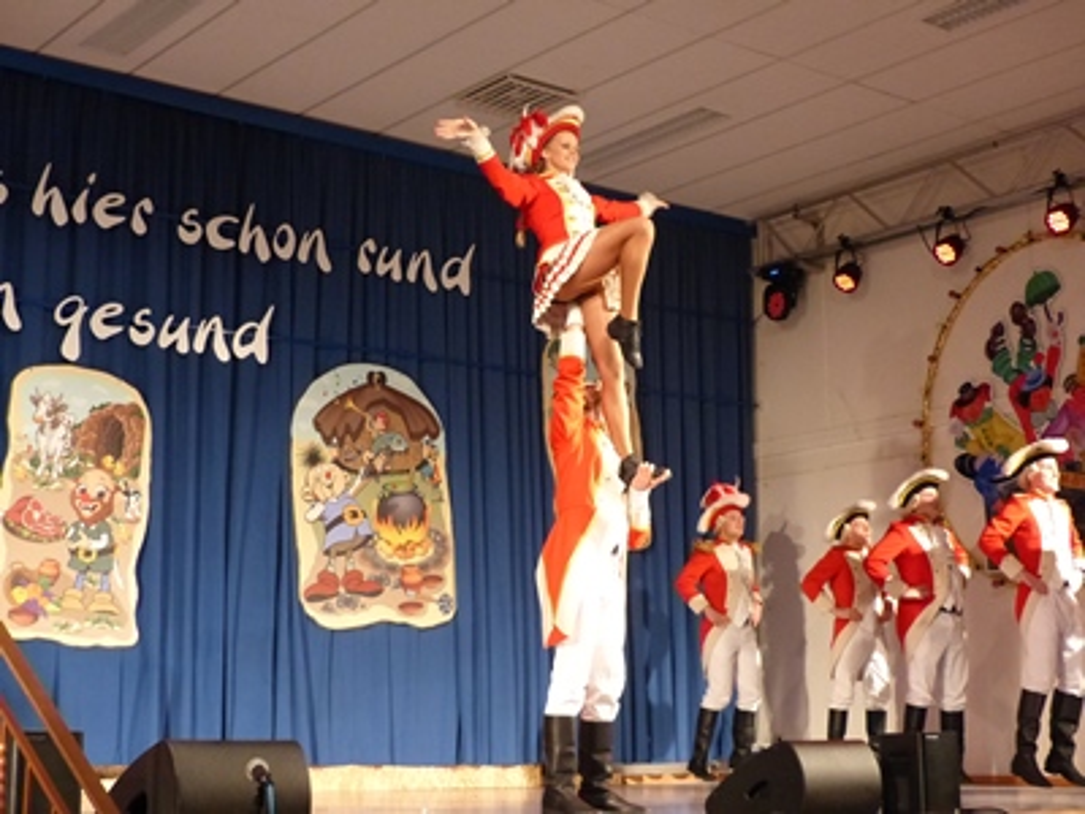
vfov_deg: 26.1
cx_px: 542
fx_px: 1755
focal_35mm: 56
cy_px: 407
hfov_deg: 34.3
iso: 800
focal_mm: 10.1
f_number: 2.8
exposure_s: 1/80
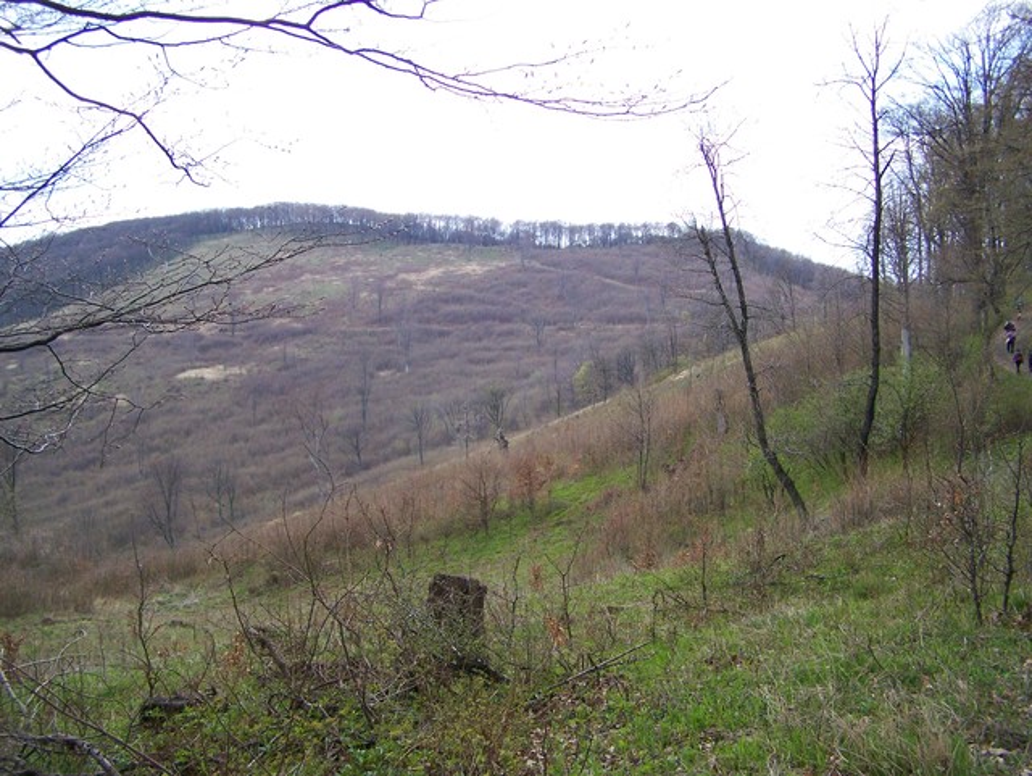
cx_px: 516
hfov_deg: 48.9
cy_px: 388
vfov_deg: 37.8
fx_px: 1134
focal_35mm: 38
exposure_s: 1/800
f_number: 2.8
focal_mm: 6.3
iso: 160
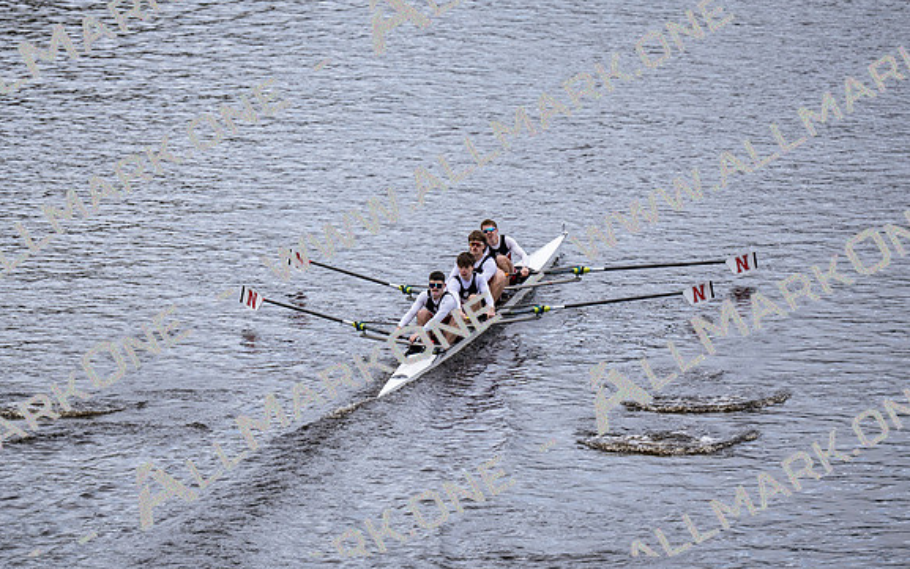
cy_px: 287
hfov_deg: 6.8
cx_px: 454
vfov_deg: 4.3
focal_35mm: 307
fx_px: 7616
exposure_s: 1/2000
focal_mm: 200
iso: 400
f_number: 2.8
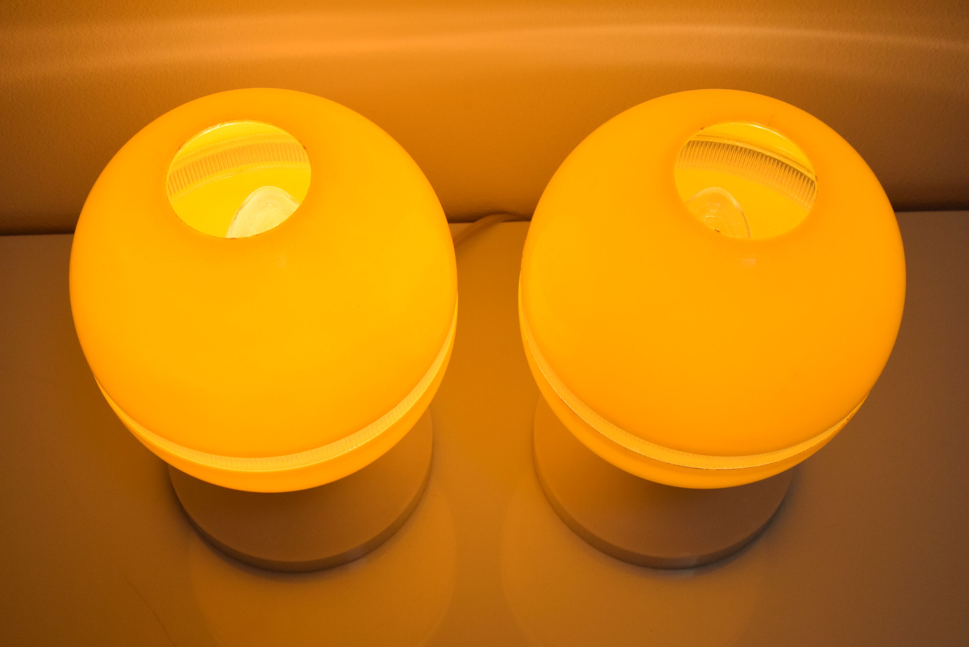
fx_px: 1535
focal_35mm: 57
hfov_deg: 35.0
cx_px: 484
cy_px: 324
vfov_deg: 23.8
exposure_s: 1/640
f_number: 13
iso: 1600
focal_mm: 38
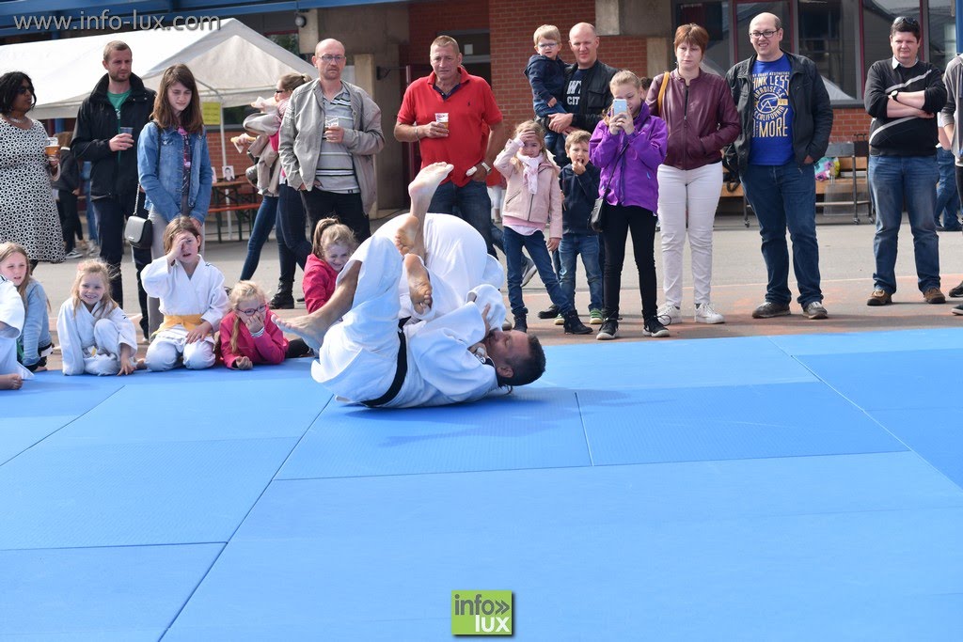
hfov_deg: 27.0
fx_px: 2006
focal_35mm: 75
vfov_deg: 18.2
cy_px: 321
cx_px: 482
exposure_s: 1/500
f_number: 5
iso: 100
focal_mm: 50
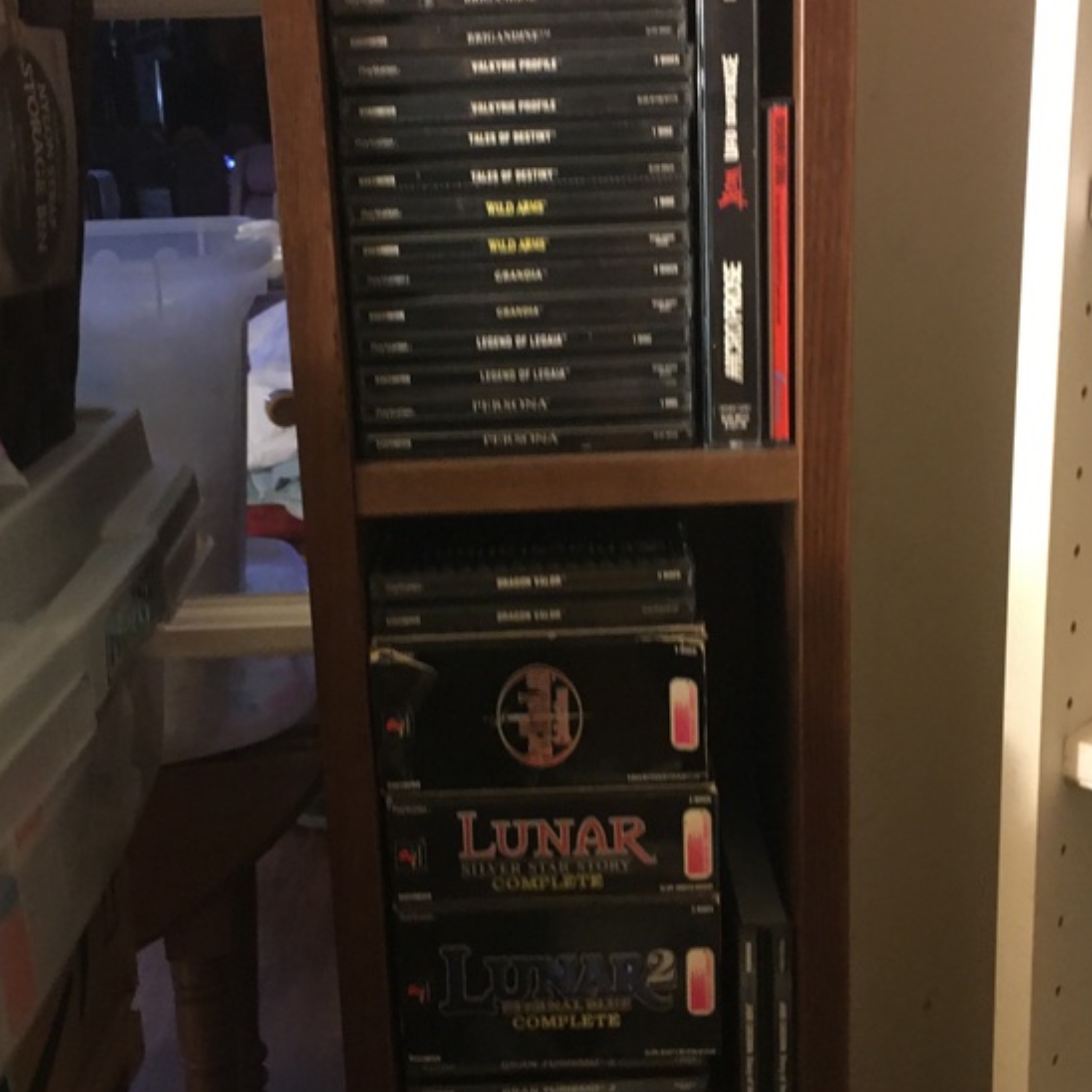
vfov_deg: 39.1
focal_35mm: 43
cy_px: 476
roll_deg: +2.2
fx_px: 1535
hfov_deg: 39.2
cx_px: 564
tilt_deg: -13.4
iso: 100
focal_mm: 4.15
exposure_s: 1/4
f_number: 2.2
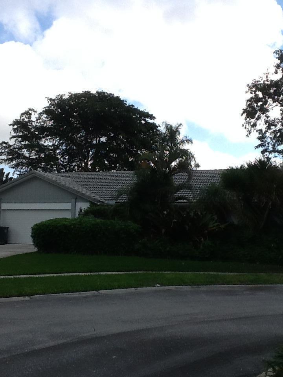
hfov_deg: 32.9
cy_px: 188
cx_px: 142
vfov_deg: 42.9
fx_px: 480
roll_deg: -2.6
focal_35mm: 44
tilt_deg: +3.3
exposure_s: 1/955
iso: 40
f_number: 2.4
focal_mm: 2.03
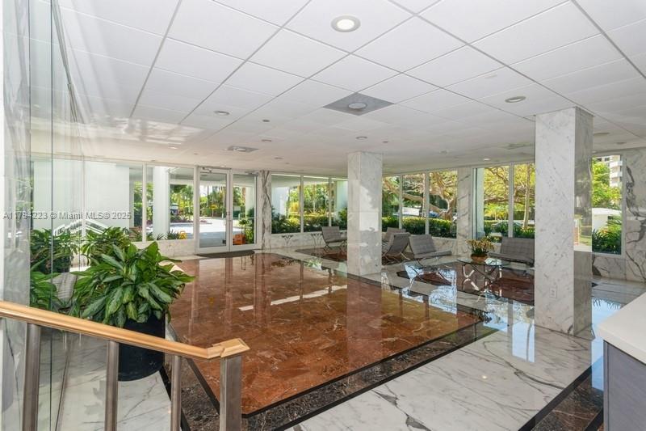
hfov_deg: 93.3
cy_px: 216
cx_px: 323
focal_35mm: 17
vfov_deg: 70.4
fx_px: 305
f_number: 8
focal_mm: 17
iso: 200
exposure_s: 1/80
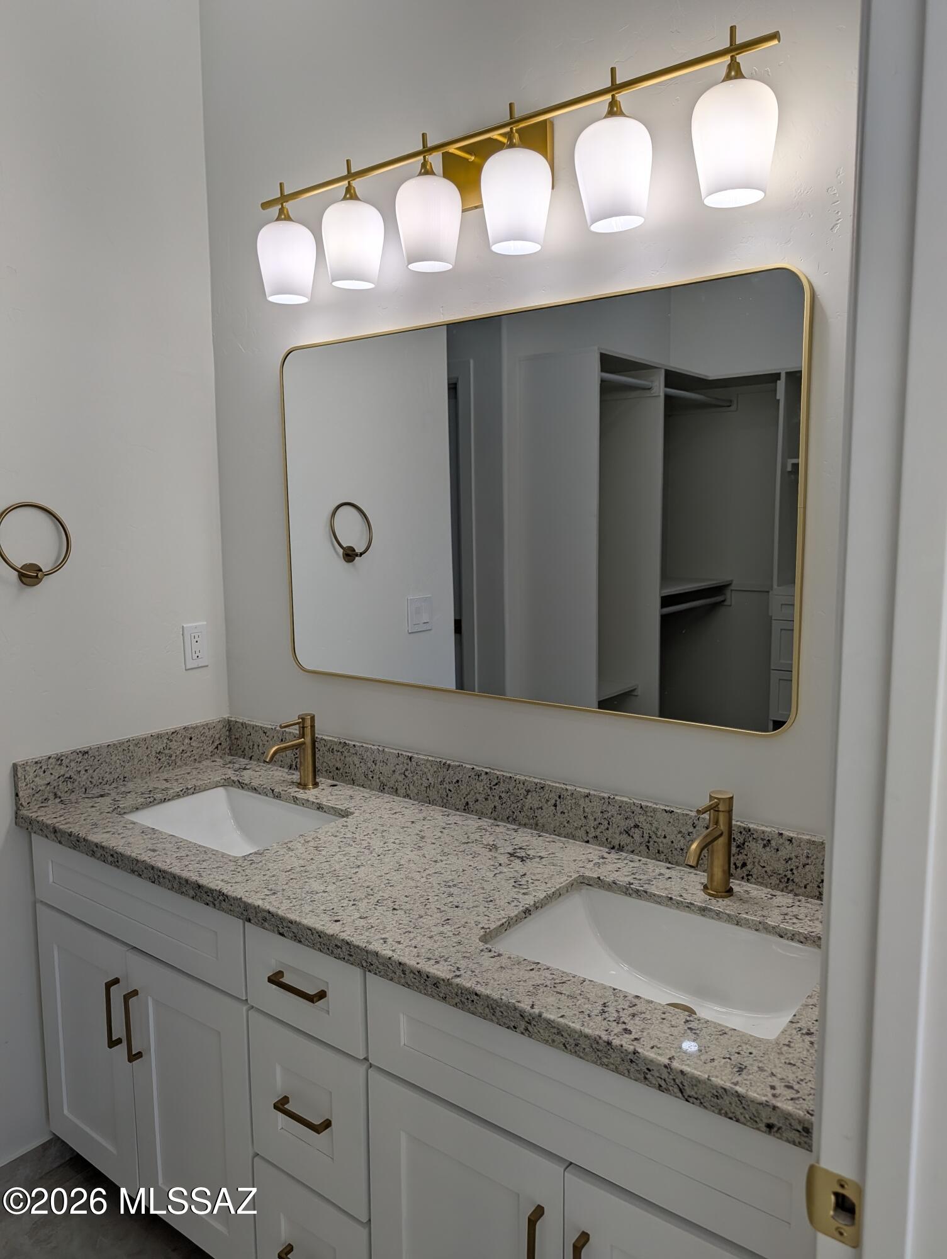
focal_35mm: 24
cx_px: 474
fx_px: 874
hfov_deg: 56.9
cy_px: 630
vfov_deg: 71.5
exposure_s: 1/470
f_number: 1.68
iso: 16
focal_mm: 6.9
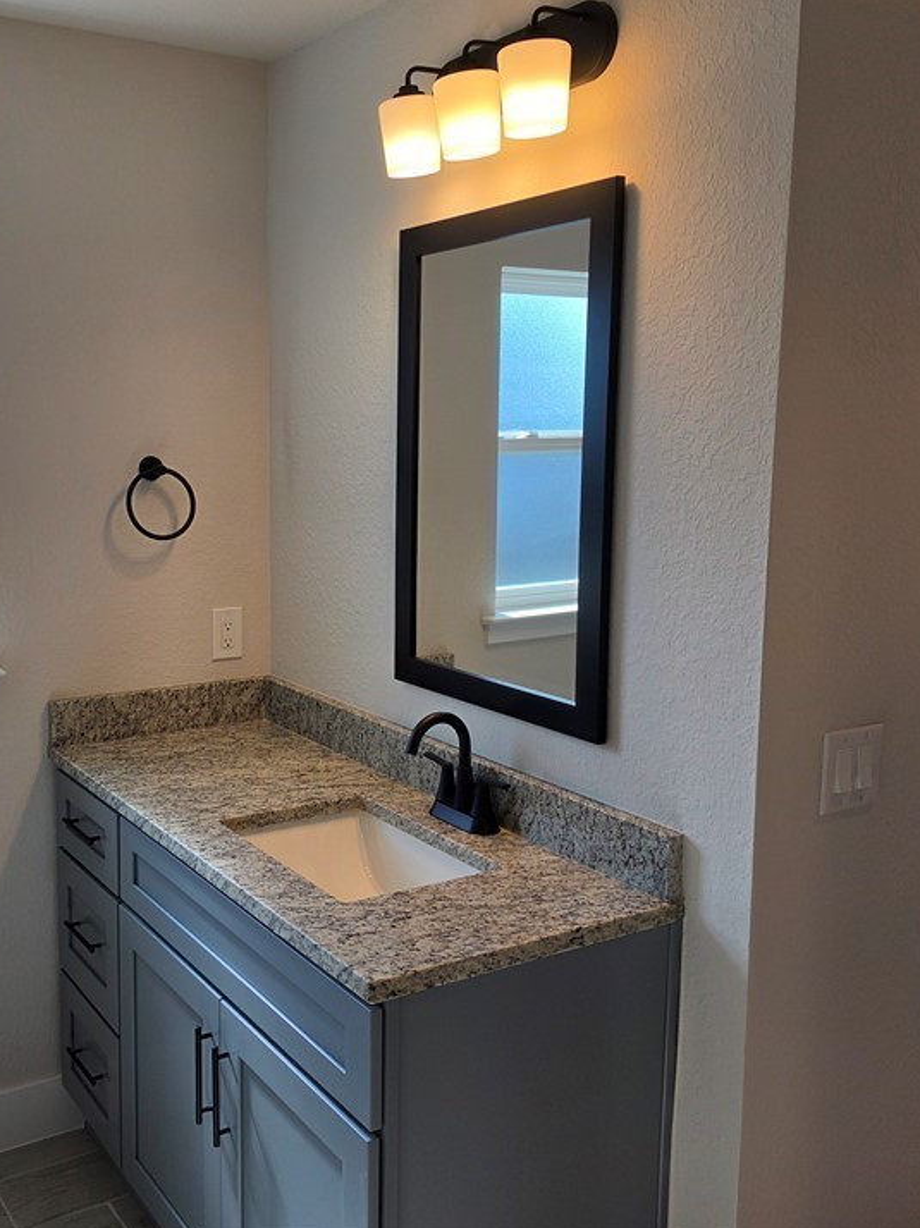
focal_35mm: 33
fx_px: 1170
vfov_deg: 55.3
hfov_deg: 42.1
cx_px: 275
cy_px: 576
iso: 10
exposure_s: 1/147
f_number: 1.4
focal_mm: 6.5
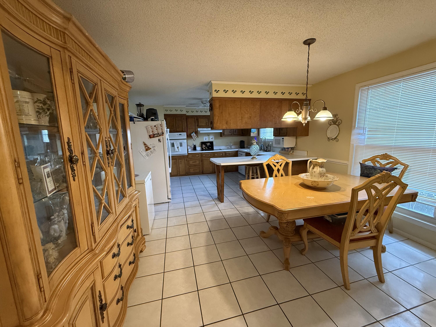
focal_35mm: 14
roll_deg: +2.1
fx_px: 176
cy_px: 164
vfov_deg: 85.7
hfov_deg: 102.1
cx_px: 218
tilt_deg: -8.8
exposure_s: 1/60
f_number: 2.2
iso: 500
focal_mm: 2.22
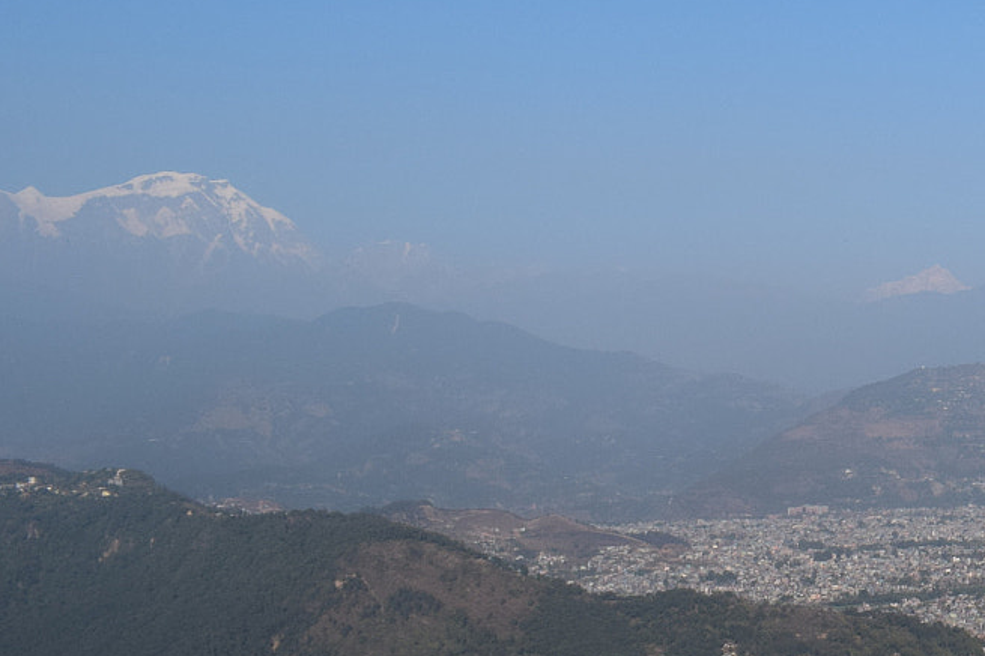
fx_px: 1805
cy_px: 226
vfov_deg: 20.5
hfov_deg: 27.4
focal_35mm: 66
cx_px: 1141
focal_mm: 18
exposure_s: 1/500
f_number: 11
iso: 320
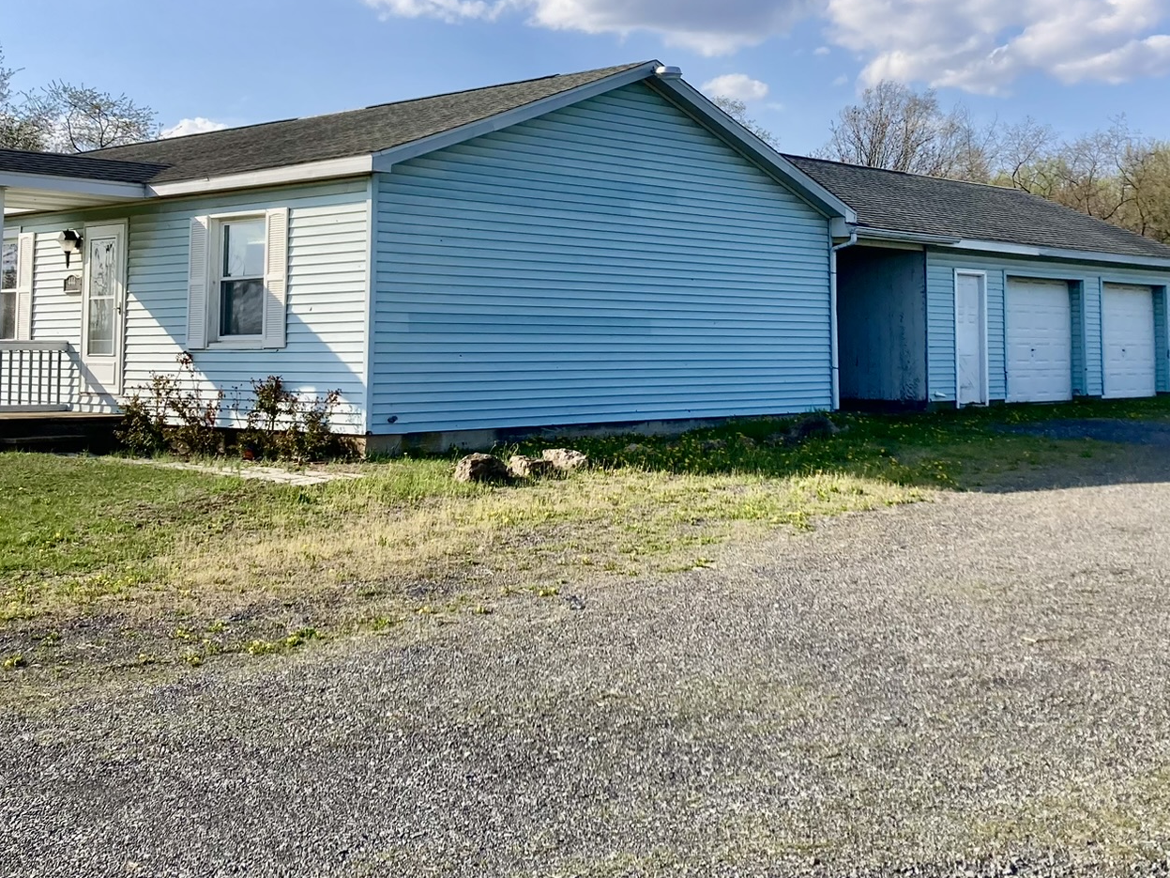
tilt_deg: +6.5
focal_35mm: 46
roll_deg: -0.5
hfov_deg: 41.2
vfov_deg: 30.9
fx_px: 1555
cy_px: 214
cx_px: 630
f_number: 1.8
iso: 20
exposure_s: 1/2404
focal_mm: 3.99
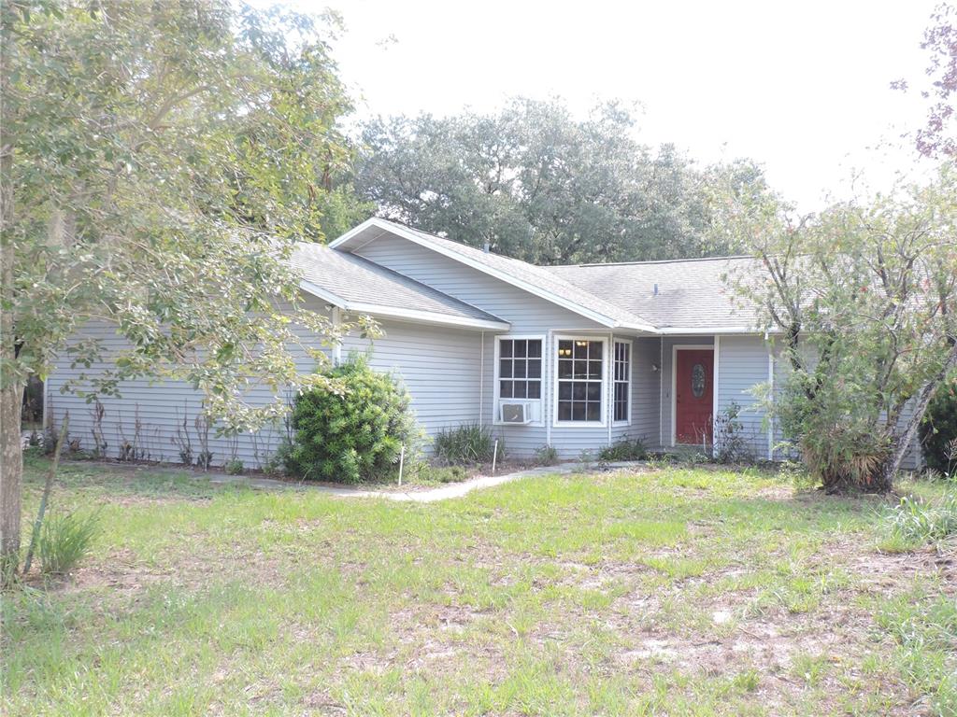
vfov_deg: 42.9
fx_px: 912
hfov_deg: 55.4
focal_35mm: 33
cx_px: 478
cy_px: 358
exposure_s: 1/250
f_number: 3.2
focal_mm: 5.9
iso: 250
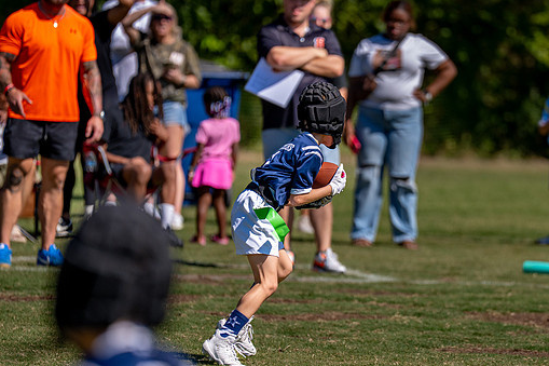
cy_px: 204
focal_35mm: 357
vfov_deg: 3.8
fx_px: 5442
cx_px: 393
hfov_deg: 5.8
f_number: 2.8
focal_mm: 200
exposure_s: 1/3200
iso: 160
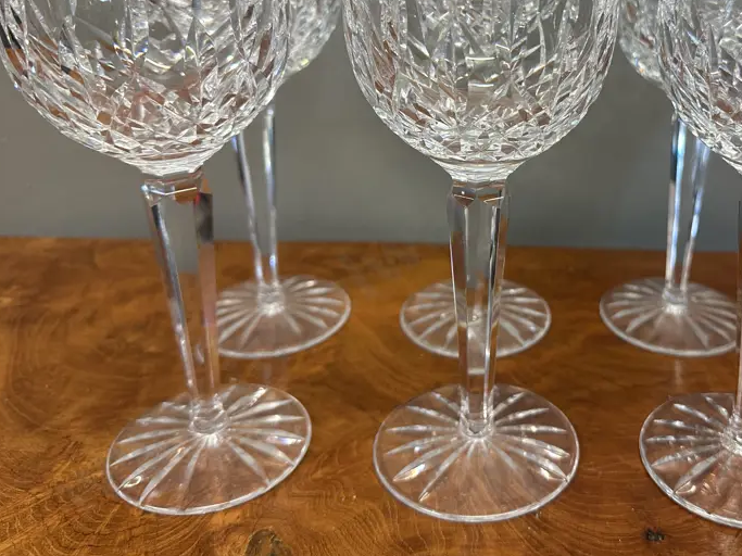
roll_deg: -0.7
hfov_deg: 50.2
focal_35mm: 36
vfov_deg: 39.0
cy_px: 170
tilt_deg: -19.2
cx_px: 510
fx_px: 772
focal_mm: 6.86
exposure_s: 1/50
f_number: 1.78
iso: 160
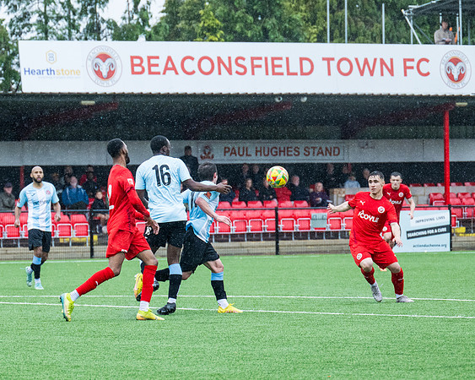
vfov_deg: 6.8
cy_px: 177
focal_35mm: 228
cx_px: 103
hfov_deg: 8.4
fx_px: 3211
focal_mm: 101
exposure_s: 1/2000
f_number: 4
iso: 1000
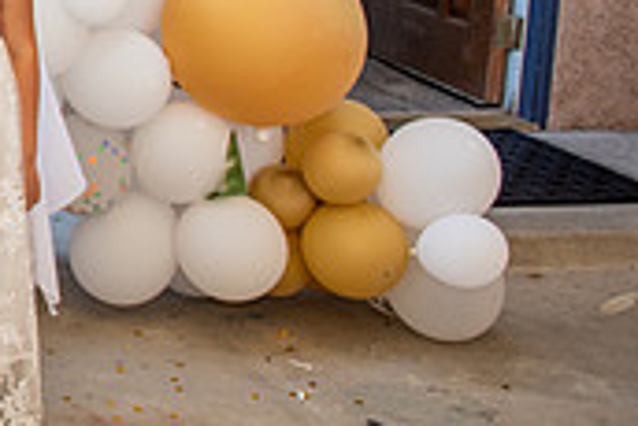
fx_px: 1437
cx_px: -427
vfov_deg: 16.4
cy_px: -35
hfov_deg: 20.0
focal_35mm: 81
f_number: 4
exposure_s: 1/80
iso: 200
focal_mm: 24
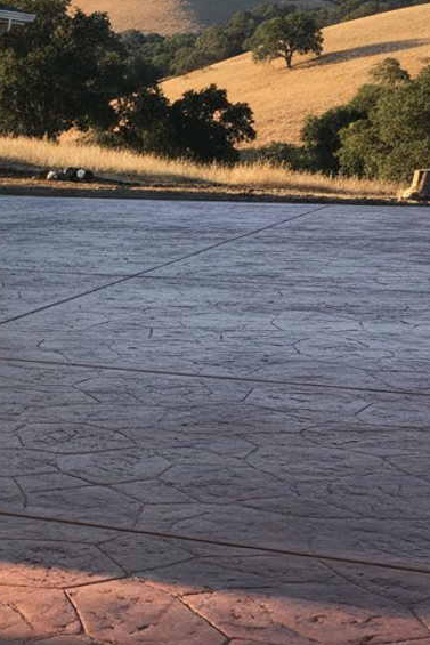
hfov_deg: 23.7
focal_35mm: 53
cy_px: 341
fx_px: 949
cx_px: -56
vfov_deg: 37.5
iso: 584
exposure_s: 1/1803
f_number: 1.68
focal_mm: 6.8
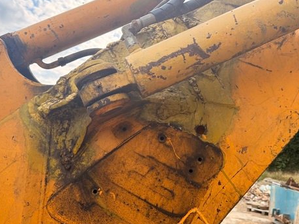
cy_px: 107
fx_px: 294
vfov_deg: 41.8
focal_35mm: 34
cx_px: 155
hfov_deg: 54.0
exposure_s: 1/1250
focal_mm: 6.76
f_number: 1.78
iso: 100
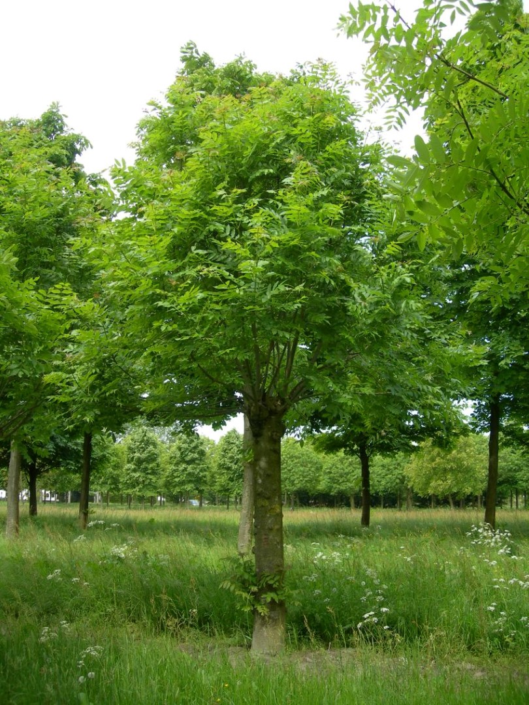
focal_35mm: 38
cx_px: 264
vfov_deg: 49.0
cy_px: 352
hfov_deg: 37.7
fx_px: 774
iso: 50
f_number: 2.8
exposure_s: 1/277
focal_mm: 7.8
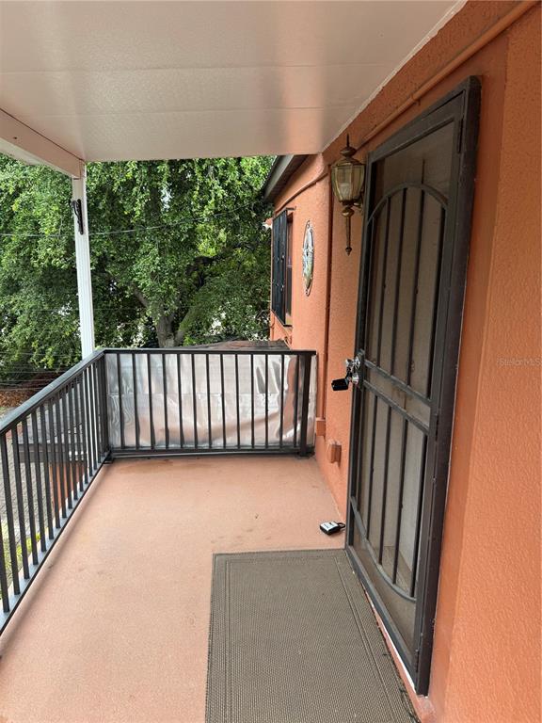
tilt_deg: -11.5
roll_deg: -2.0
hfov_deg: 56.8
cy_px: 362
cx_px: 271
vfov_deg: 71.6
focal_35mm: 24
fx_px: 501
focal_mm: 6.76
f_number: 1.78
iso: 64
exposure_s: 1/204
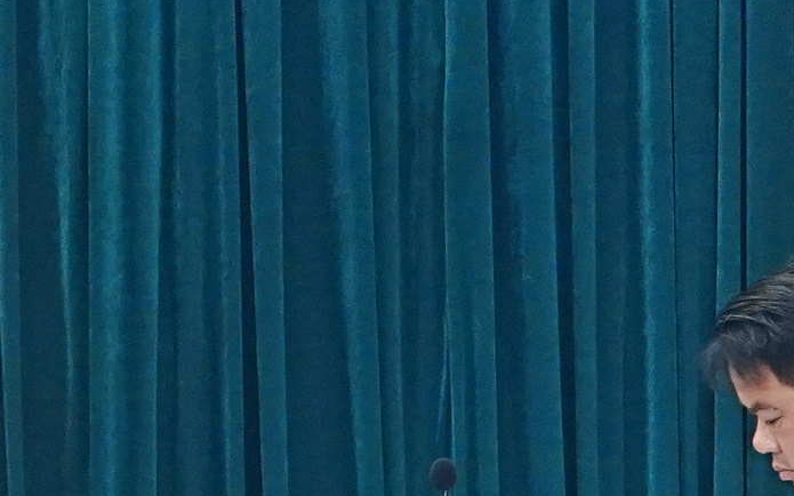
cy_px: 216
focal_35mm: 277
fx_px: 5993
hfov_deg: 7.5
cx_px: -201
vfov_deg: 4.7
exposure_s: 1/125
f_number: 5
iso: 1250
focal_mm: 41
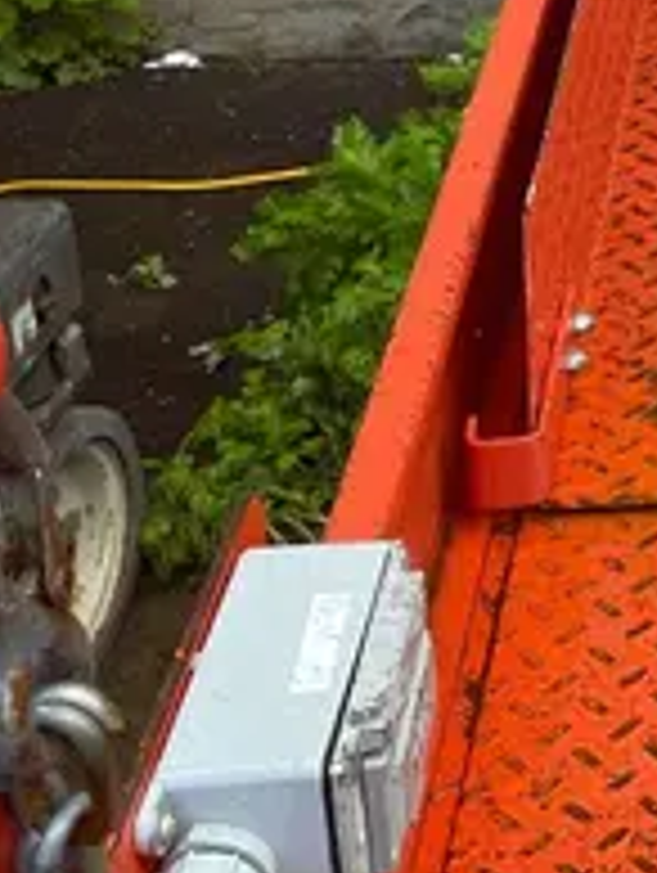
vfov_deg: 18.9
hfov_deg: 13.7
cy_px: -187
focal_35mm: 98
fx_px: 2475
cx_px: 1125
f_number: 1.6
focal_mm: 4.2
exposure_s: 1/278
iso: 40
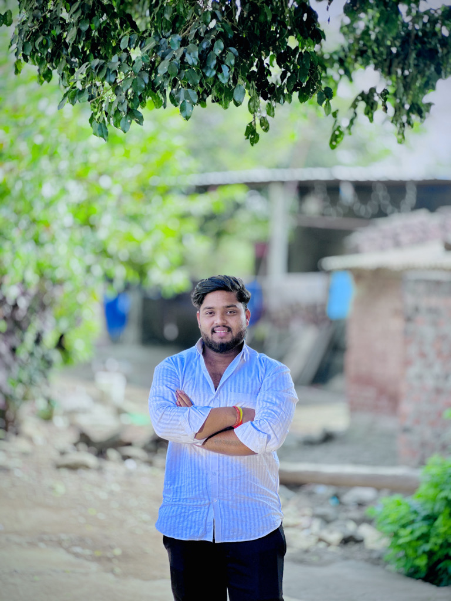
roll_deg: -2.3
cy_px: 300
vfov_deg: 25.3
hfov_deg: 19.1
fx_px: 1338
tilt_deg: +0.9
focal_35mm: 77
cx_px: 226
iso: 20
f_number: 2.8
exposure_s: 1/130
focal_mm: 9
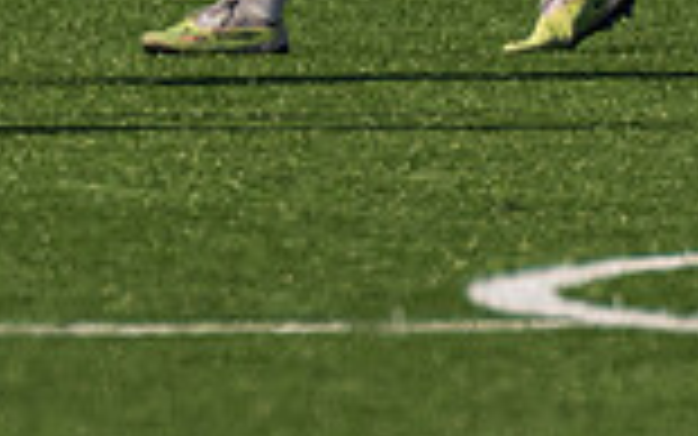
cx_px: -204
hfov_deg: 0.9
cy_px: -450
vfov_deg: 0.6
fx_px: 45119
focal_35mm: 2371
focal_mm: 280
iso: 200
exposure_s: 1/3200
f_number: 4.5
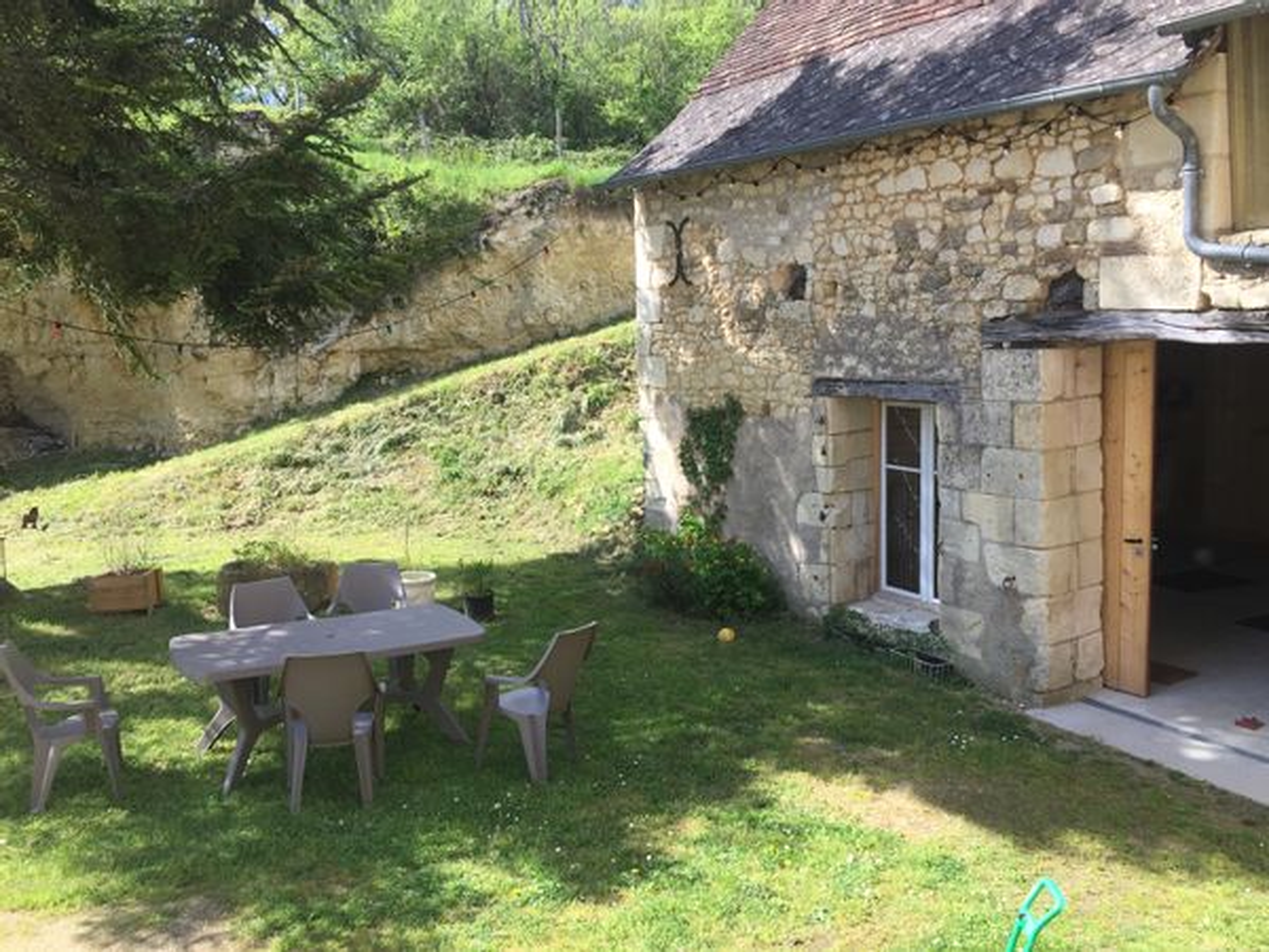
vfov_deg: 48.2
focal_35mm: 29
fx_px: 1063
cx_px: 634
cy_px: 476
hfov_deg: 61.7
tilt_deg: -7.1
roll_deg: +2.0
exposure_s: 1/638
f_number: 2.2
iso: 32
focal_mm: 4.15
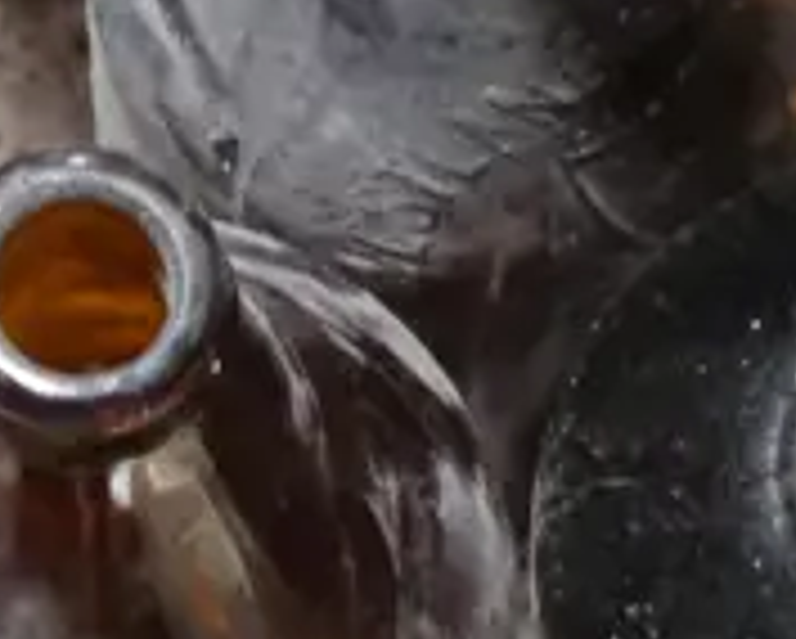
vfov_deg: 3.8
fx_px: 9599
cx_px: 1803
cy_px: 898
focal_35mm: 407
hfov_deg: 4.6
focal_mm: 36
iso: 2500
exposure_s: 1/80
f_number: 5.5
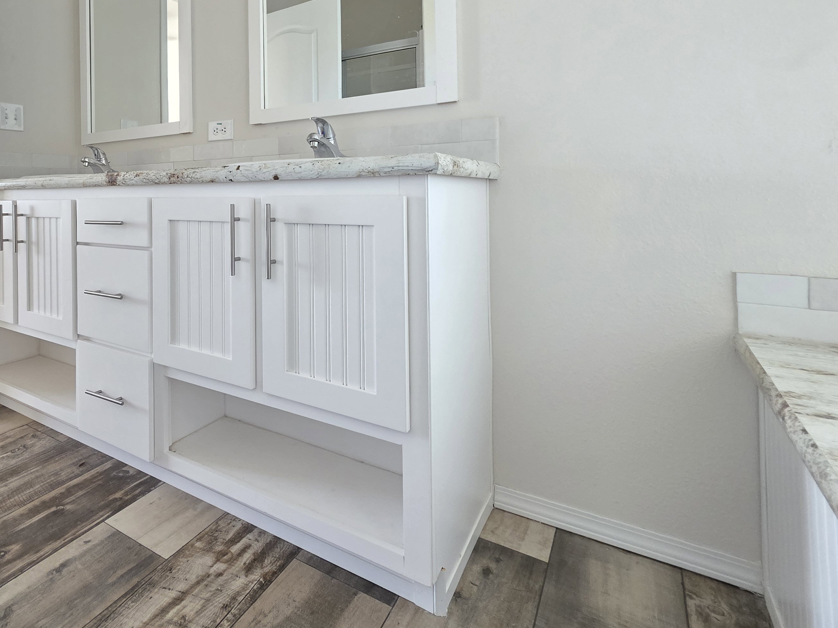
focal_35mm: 20
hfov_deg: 75.3
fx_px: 484
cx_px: 200
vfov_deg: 63.7
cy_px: 193
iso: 250
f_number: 1.9
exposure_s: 1/60
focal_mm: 2.2
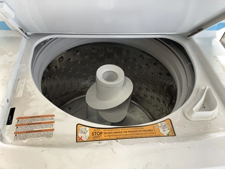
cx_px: 112
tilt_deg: -49.6
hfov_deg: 58.4
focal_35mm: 31
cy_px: 84
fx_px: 201
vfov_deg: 45.4
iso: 64
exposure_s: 1/60
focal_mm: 3.3
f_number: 2.4
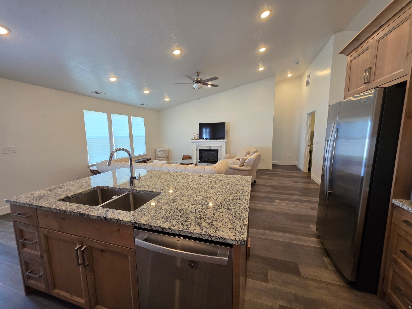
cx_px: 206
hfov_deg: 106.2
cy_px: 154
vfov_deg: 89.9
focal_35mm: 13
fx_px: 155
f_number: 1.9
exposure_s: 1/120
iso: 125
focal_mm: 2.2
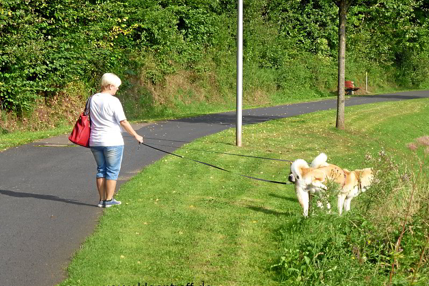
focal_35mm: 114
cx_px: 215
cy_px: 145
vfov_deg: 12.0
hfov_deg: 18.0
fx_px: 1358
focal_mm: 19.4
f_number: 5.3
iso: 100
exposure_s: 1/250
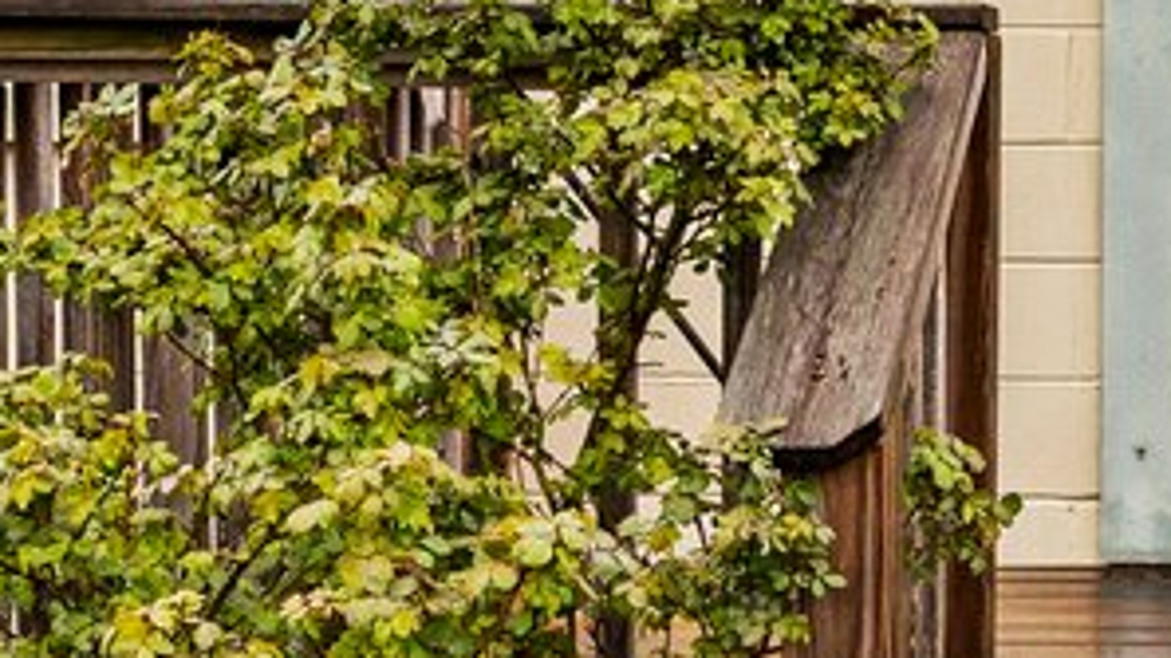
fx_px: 3136
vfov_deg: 11.2
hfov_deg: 19.4
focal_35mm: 101
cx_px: 1542
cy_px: -506
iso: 160
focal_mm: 14
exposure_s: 1/125
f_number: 6.3
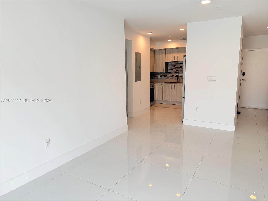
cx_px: 134
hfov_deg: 71.6
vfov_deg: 56.8
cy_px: 100
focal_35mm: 24
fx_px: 186
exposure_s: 1/150
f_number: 1.78
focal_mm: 6.76
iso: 100
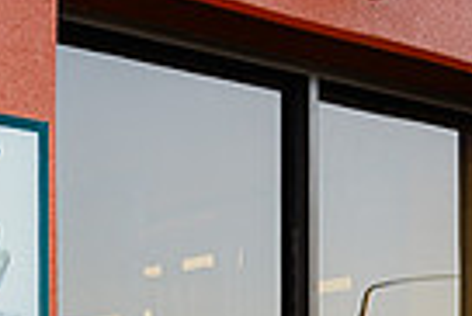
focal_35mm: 102
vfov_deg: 12.6
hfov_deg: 15.8
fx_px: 1339
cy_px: 502
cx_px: -465
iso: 80
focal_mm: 24
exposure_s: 1/200
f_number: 2.8
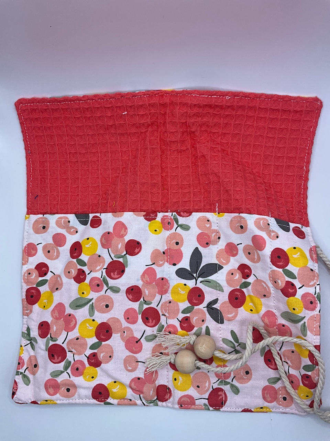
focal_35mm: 29
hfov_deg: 48.2
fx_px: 369
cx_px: 165
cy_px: 220
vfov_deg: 61.7
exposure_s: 1/246
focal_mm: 3
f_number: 1.8
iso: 25
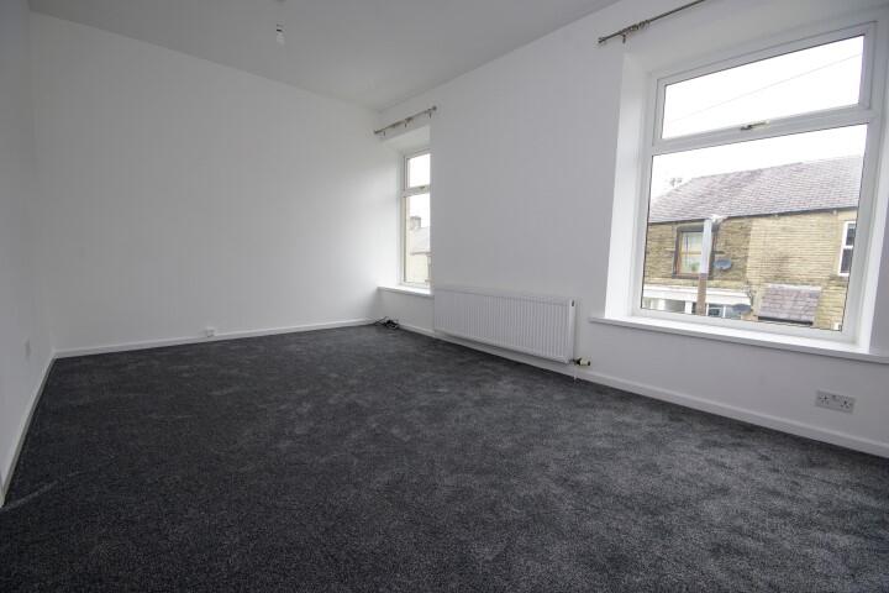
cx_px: 444
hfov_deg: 100.4
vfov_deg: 77.3
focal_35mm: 15
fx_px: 370
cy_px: 296
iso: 320
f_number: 10
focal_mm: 10
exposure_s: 1/25
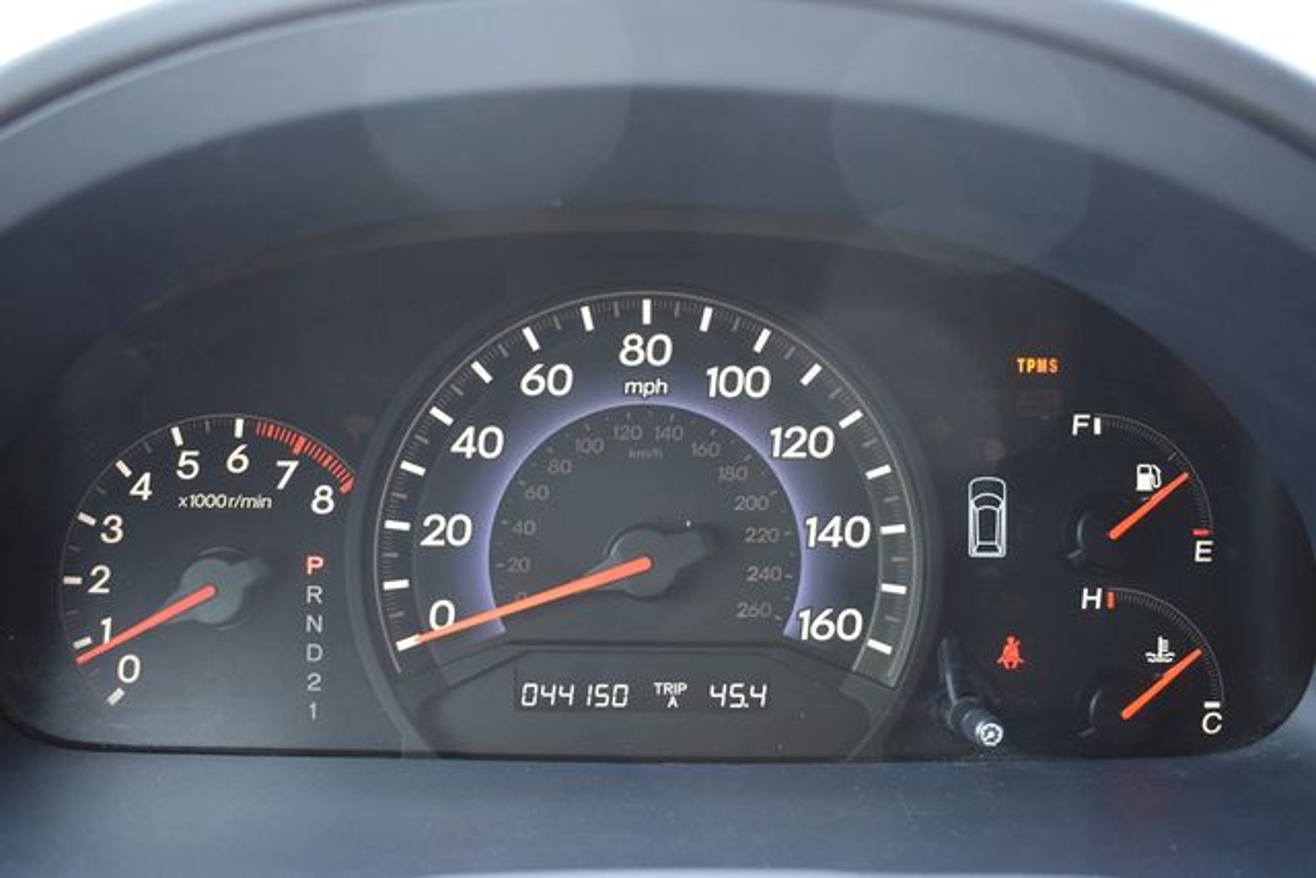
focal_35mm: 33
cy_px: 439
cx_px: 658
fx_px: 1207
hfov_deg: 57.2
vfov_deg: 40.0
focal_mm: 22
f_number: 3.8
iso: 1100
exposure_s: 1/125
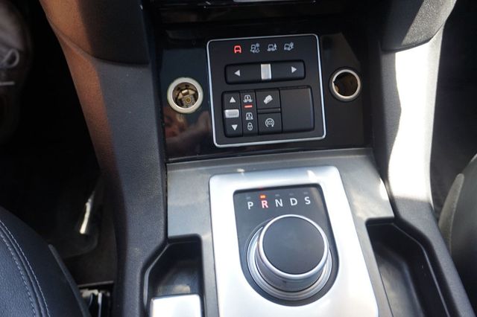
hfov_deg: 59.5
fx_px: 417
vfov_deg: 41.7
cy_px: 158
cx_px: 238
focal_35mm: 32
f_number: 4
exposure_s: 1/60
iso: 320
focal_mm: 21
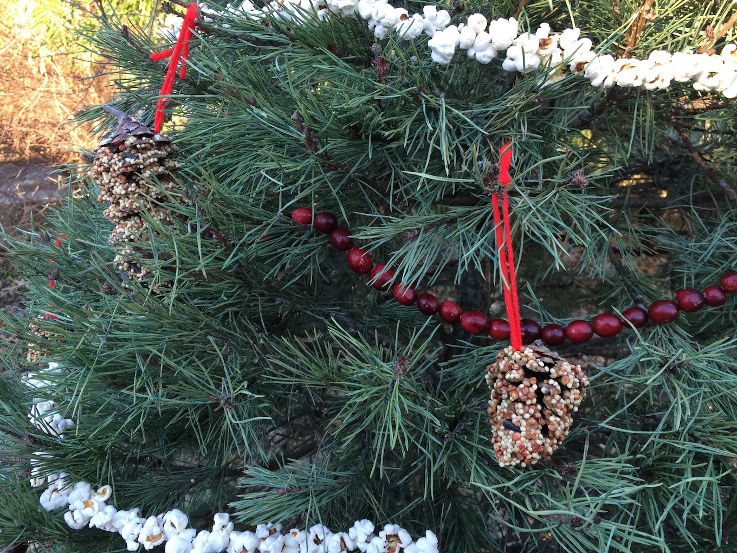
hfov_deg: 61.7
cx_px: 368
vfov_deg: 48.2
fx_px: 617
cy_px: 276
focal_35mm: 29
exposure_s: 1/120
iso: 64
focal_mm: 4.15
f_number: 2.2
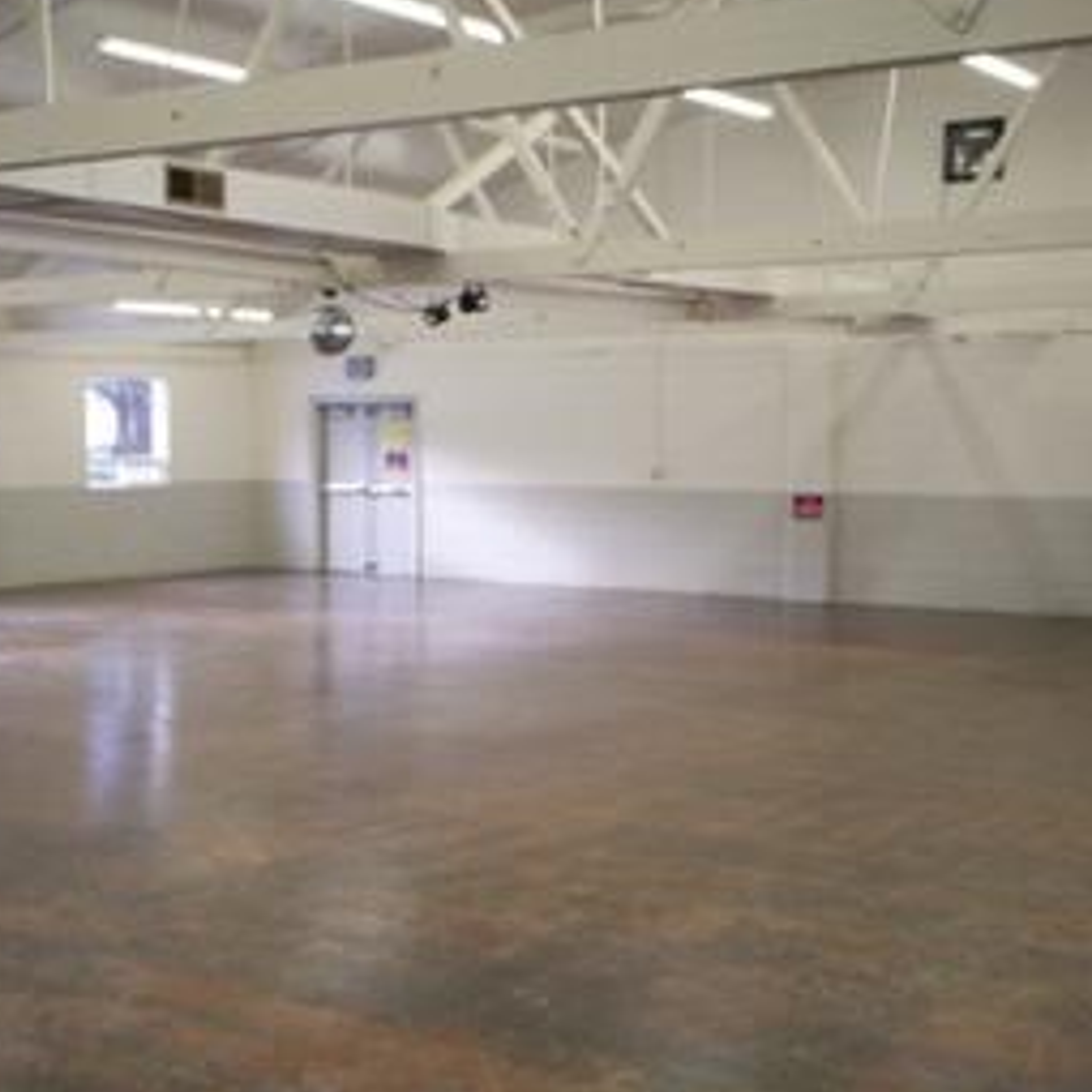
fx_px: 1785
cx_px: 514
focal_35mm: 50
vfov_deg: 34.0
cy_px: 574
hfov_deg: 34.0
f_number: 4.5
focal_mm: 6
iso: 140
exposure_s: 1/15.3
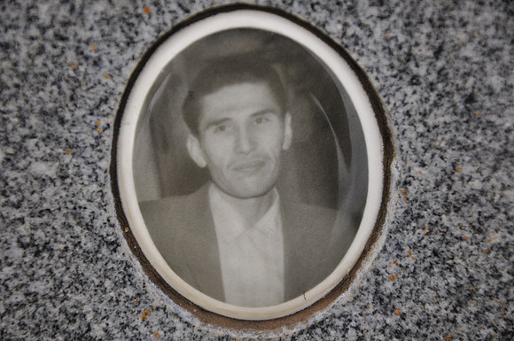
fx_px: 2246
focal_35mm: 158
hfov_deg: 13.1
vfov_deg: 8.7
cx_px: 257
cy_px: 170
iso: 220
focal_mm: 105
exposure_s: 1/125
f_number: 5.6
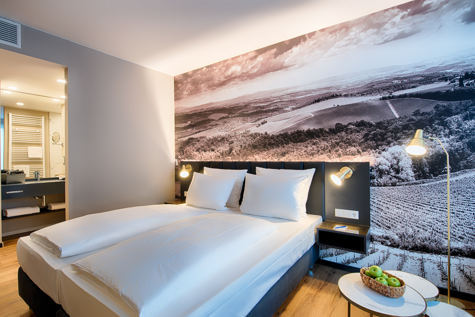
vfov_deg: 67.4
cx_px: 238
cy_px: 158
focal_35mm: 18
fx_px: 237
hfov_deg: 90.0
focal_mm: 18
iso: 100
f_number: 8
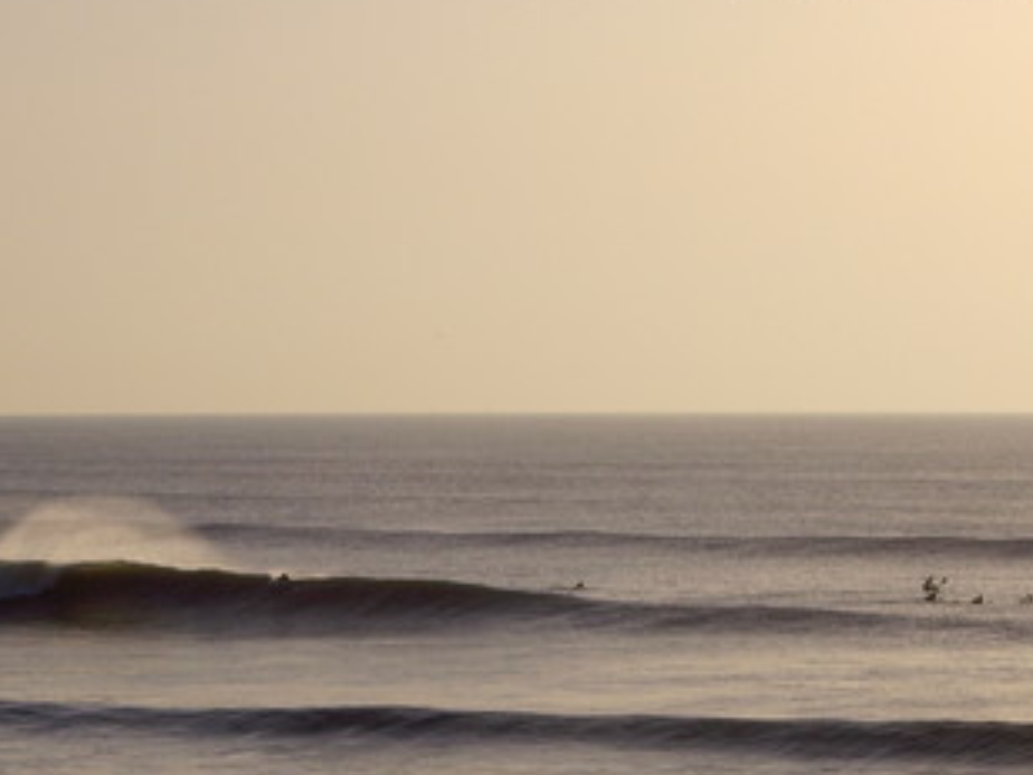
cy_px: 560
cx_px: 384
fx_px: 6058
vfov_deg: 7.3
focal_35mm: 203
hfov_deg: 9.7
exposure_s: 1/500
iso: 64
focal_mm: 18.6
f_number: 8.3
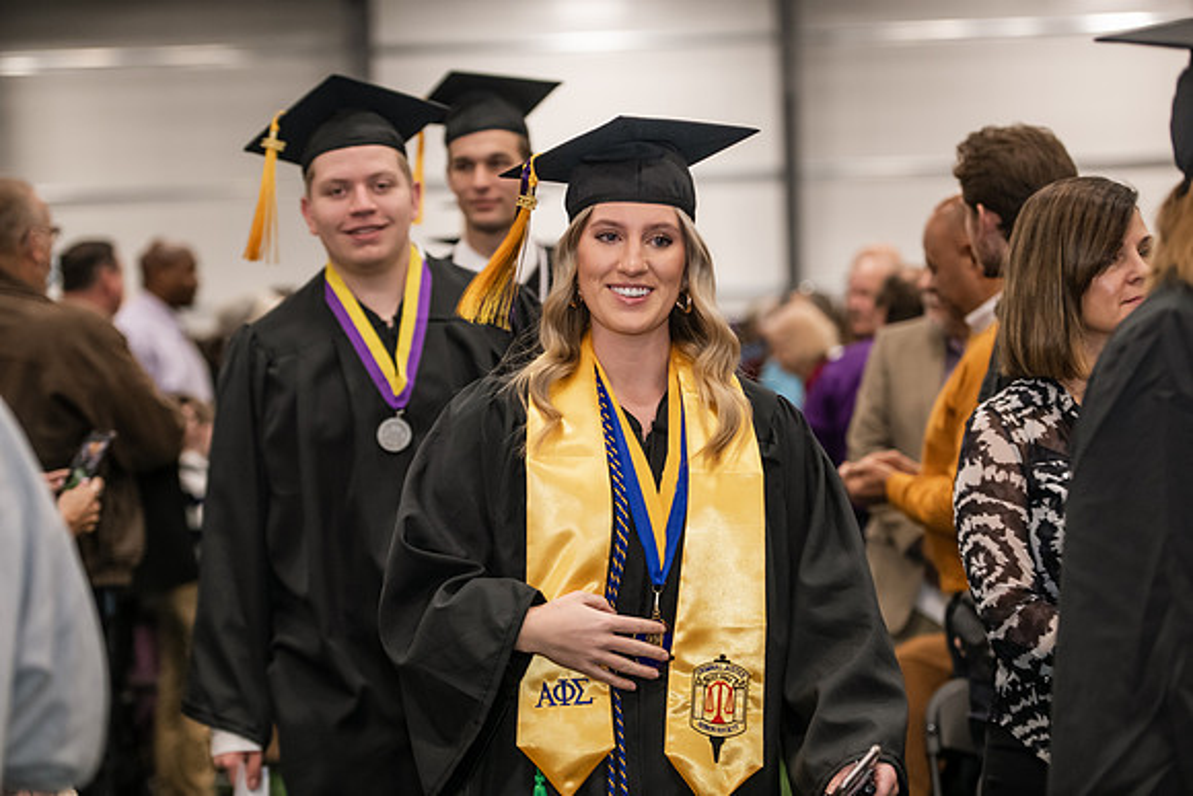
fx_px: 3149
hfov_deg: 21.5
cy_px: 398
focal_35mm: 95
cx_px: 596
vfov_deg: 14.4
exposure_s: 1/200
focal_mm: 95
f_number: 3.2
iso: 2000
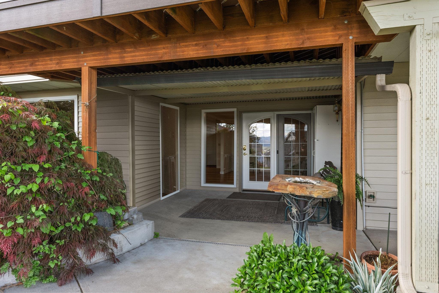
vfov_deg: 57.3
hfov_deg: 78.6
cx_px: 220
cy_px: 146
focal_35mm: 22
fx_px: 268
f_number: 8
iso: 400
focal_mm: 22
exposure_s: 1/13
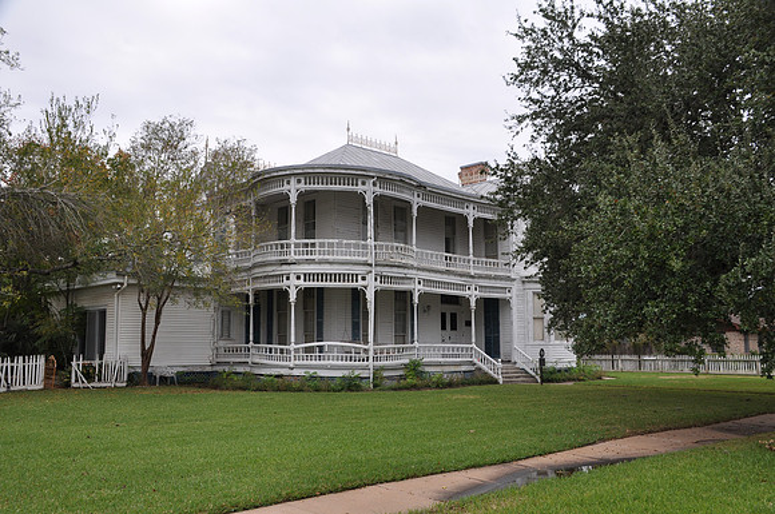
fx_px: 774
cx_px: 388
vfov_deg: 36.8
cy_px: 257
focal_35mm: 36
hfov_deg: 53.2
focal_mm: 24
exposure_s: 1/100
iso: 200
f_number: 9
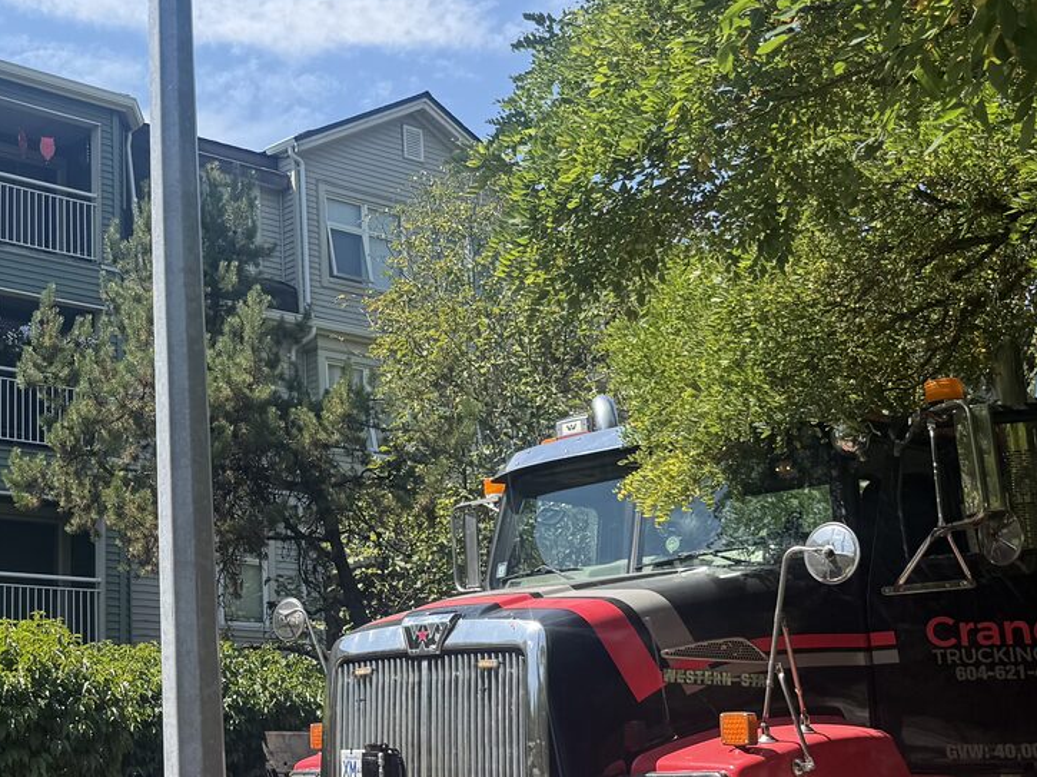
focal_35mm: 53
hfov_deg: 34.3
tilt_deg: +14.7
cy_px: 342
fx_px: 1587
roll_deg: +0.3
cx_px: 110
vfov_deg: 27.5
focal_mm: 6.76
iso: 80
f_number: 1.78
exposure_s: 1/2801
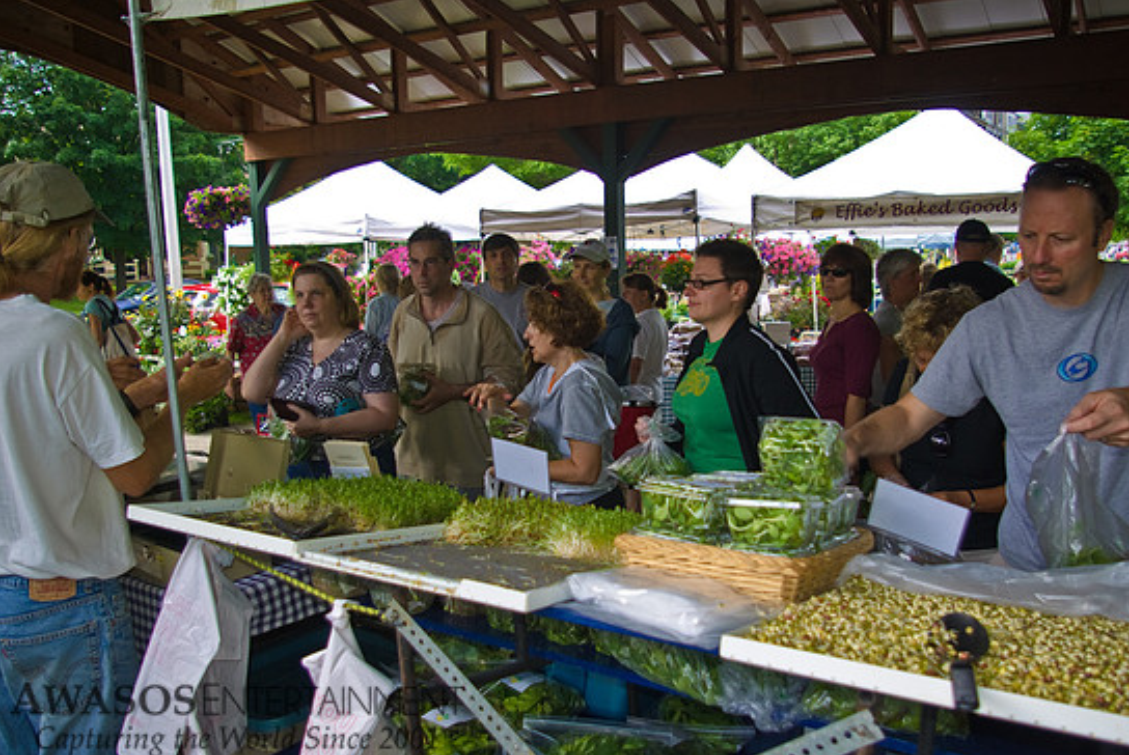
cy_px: 384
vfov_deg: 41.2
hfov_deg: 58.7
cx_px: 569
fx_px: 1005
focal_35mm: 32
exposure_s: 1/180
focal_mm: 20
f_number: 4
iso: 100
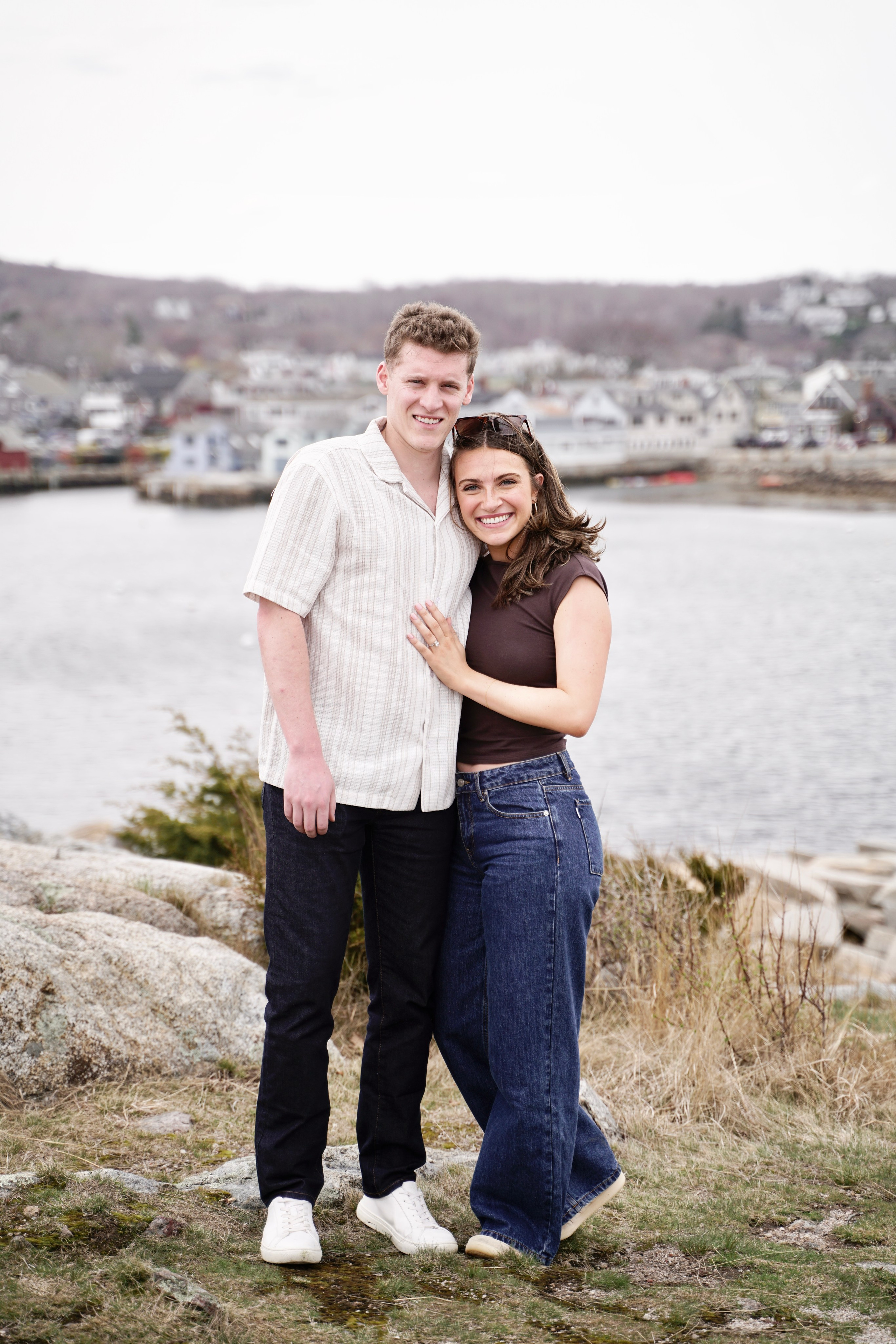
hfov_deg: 18.2
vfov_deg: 27.0
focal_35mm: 75
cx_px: 448
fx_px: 2799
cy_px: 672
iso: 100
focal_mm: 75
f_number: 2.8
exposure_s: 1/800
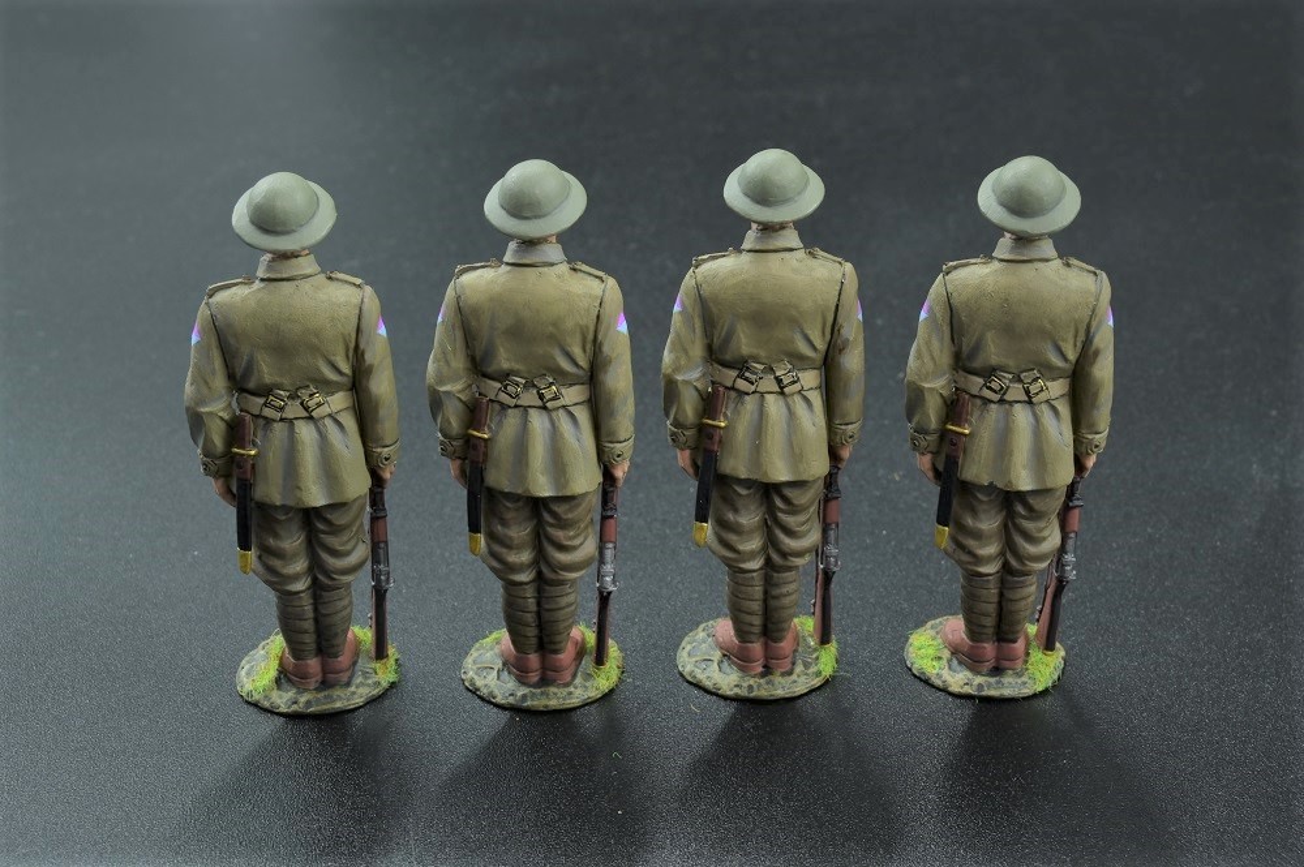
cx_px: 652
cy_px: 434
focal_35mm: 52
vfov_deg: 25.9
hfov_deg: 38.2
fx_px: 1882
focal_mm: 52
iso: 400
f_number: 22
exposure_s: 1/3
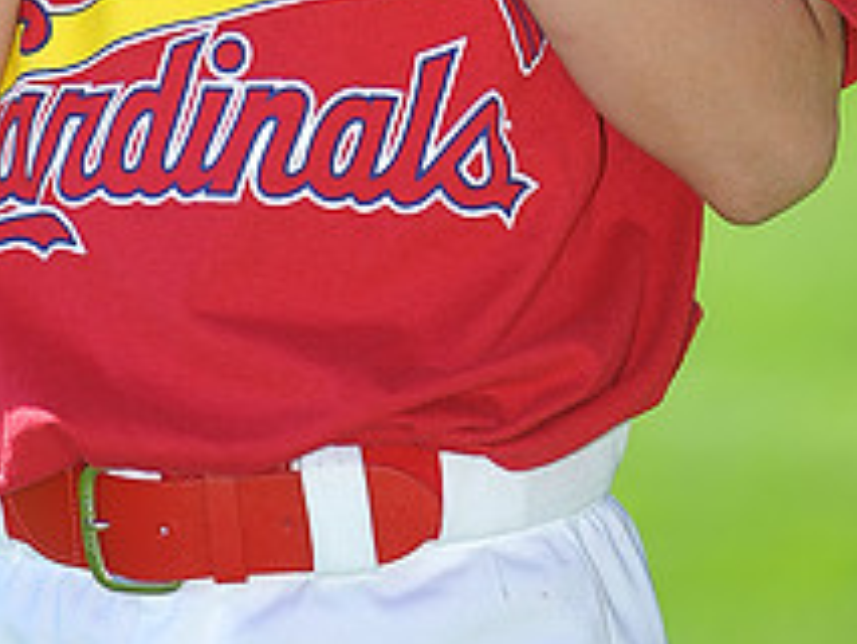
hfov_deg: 3.8
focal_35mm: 524
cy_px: -463
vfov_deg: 2.8
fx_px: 12980
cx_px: 258
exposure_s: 1/500
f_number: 4.5
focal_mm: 200
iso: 200
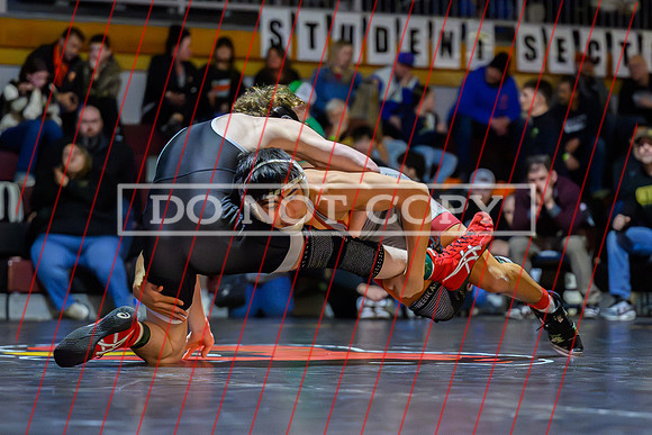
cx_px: 347
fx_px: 2307
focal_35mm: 127
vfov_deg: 10.8
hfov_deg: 16.1
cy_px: 307
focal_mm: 82
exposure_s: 1/640
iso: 20000
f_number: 2.8
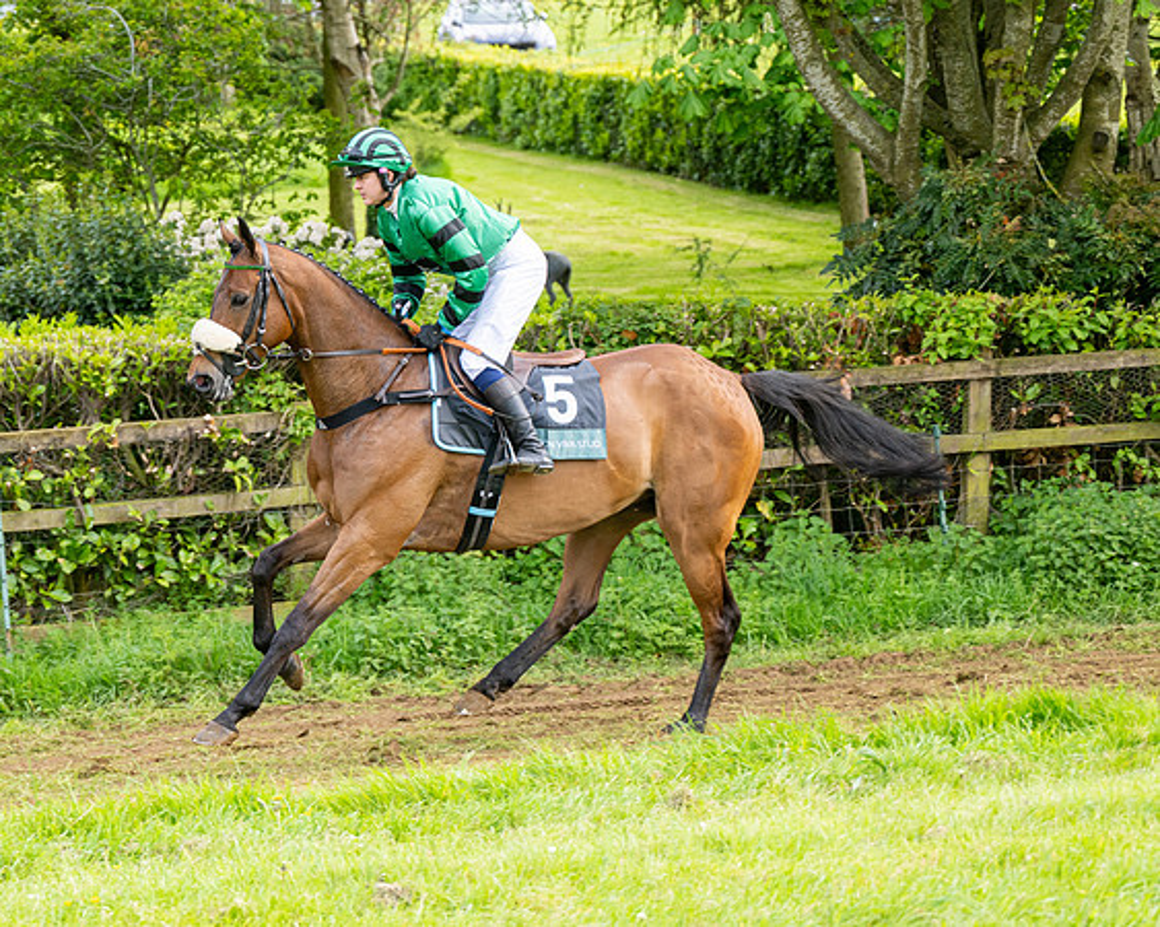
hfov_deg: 14.5
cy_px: 473
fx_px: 4555
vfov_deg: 11.6
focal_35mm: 133
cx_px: 488
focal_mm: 98
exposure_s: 1/1000
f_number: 4
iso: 400
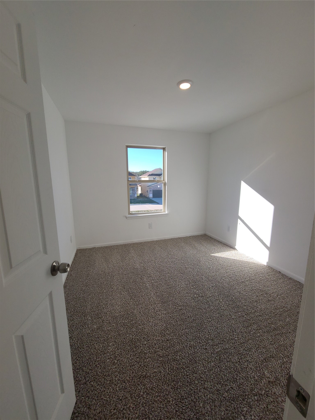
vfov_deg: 106.2
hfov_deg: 89.9
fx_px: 158
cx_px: 158
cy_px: 210
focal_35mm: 13
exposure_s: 1/433
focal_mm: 2.2
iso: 64
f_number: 2.2
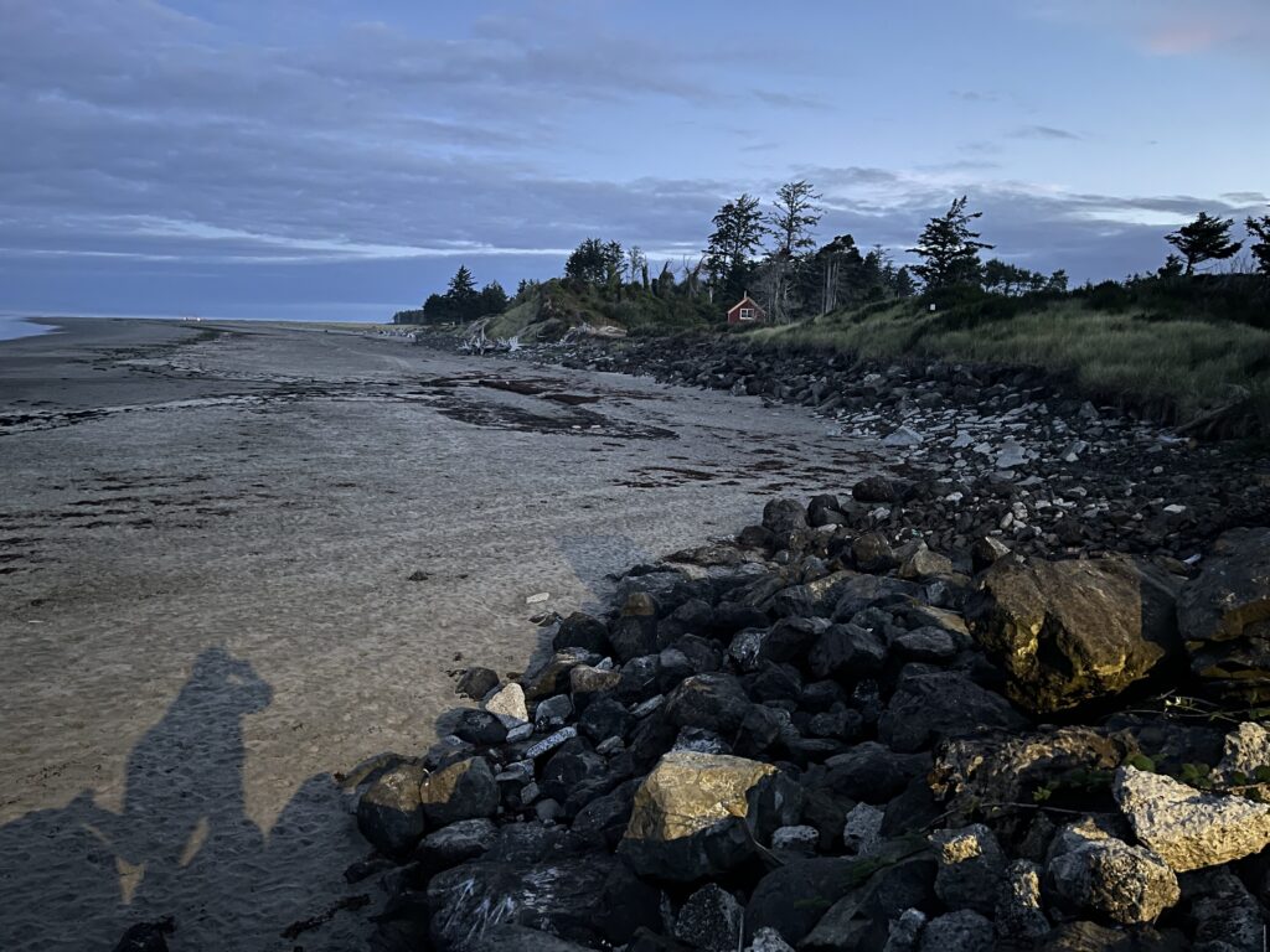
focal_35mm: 26
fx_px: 954
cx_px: 635
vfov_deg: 53.1
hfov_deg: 67.3
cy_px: 476
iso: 400
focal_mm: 5.1
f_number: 1.6
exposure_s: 1/5
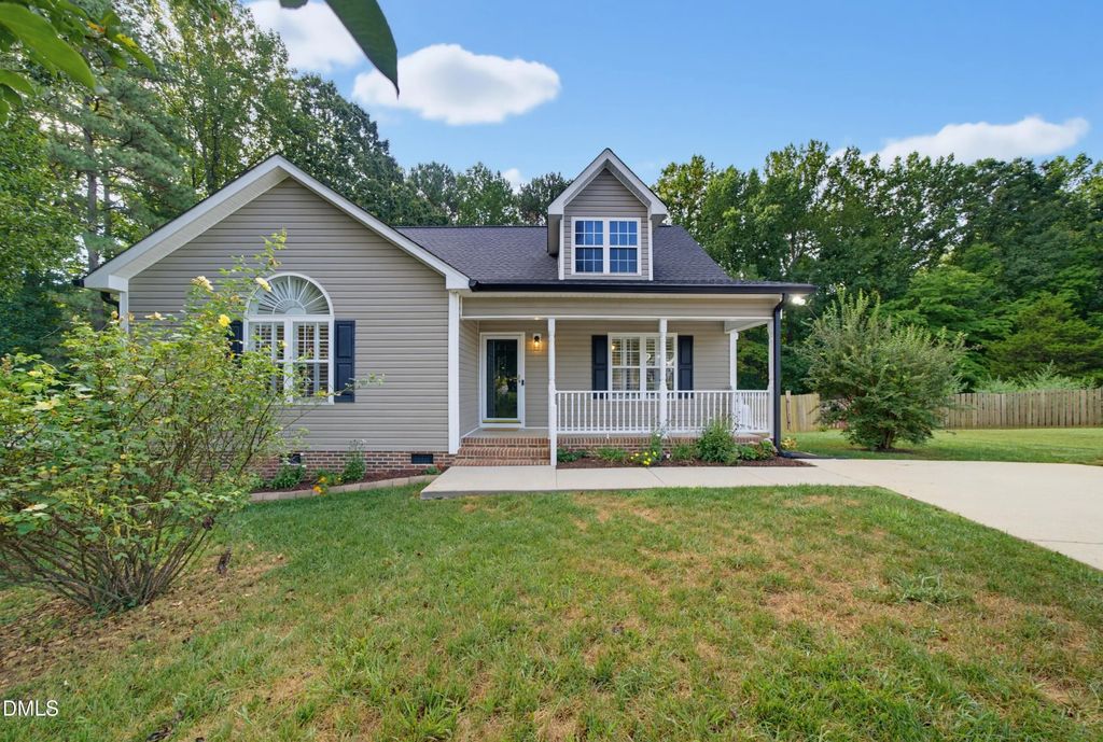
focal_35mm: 12
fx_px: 369
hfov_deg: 112.5
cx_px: 552
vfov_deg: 90.4
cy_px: 371
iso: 400
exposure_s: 1/30
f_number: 7.1
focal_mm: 12
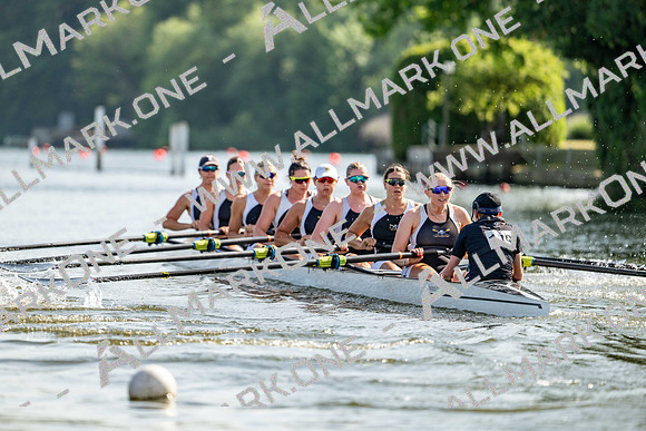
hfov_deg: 5.2
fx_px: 7179
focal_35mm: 400
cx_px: 323
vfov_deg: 3.4
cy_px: 216
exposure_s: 1/2500
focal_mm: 400
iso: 720
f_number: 4.5
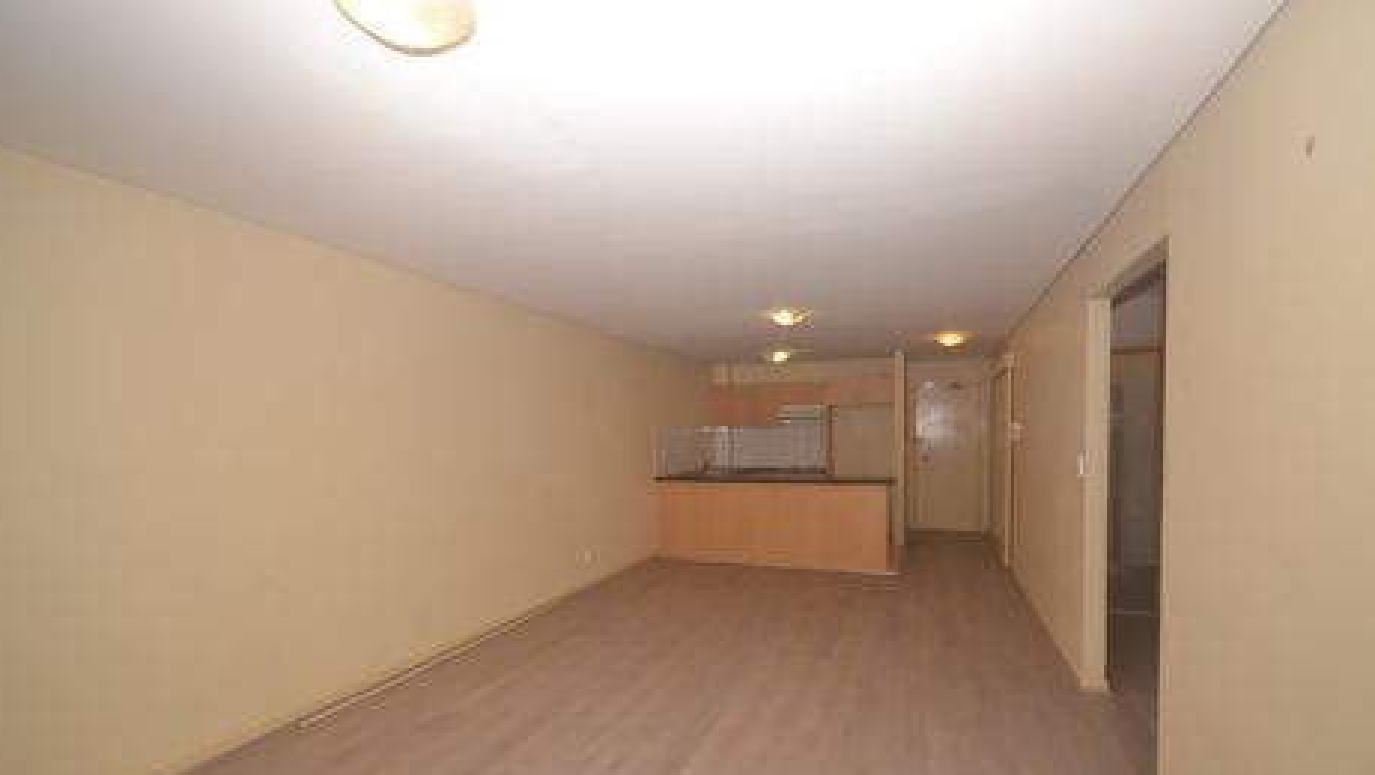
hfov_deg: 99.3
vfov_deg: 66.6
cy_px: 464
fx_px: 584
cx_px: 680
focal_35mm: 16
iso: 100
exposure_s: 1/60
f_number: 4
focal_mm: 10
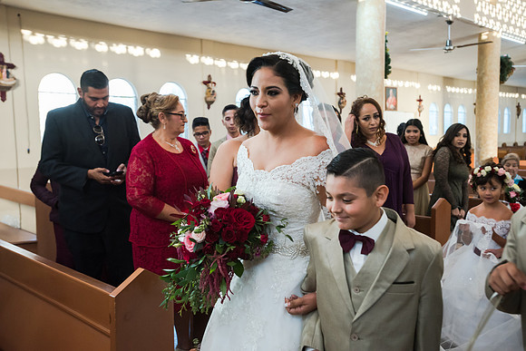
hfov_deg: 54.4
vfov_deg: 37.9
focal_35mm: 35
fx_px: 511
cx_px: 263
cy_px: 176
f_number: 2.8
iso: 1600
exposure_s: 1/200
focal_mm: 35
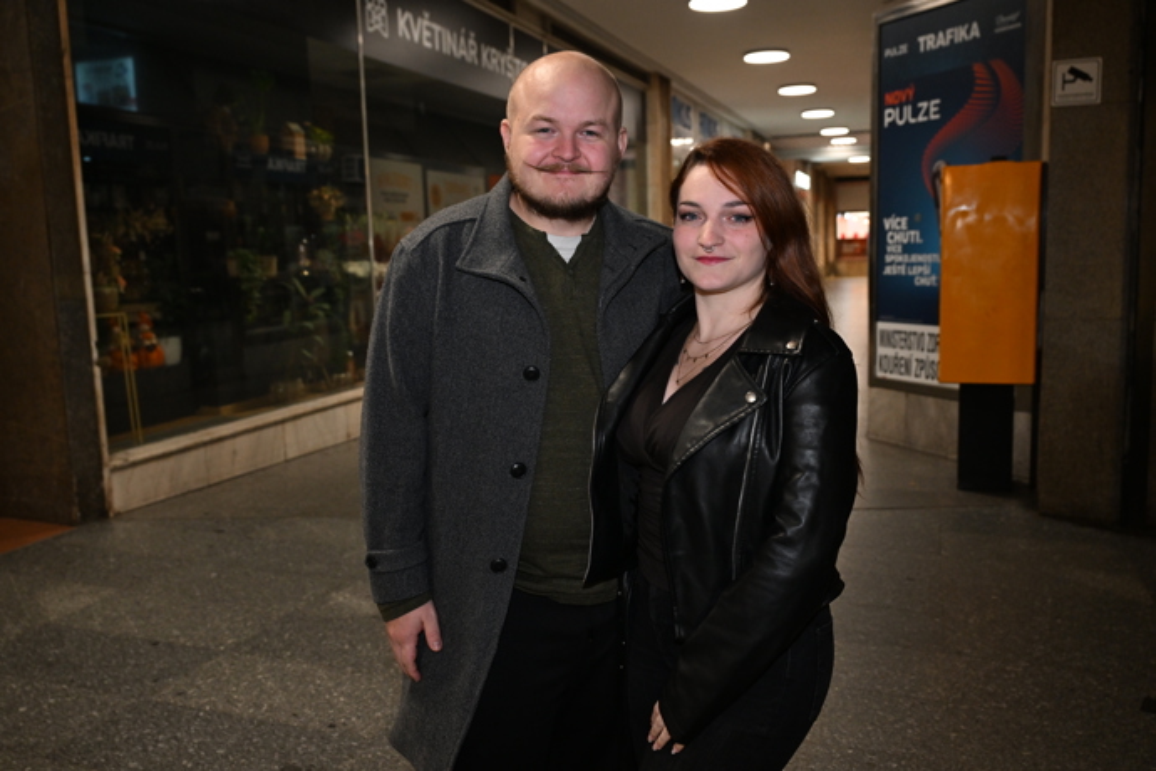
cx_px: 578
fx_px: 1044
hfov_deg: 58.0
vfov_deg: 40.5
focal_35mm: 32
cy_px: 386
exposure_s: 1/160
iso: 2500
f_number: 4.5
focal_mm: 32.5
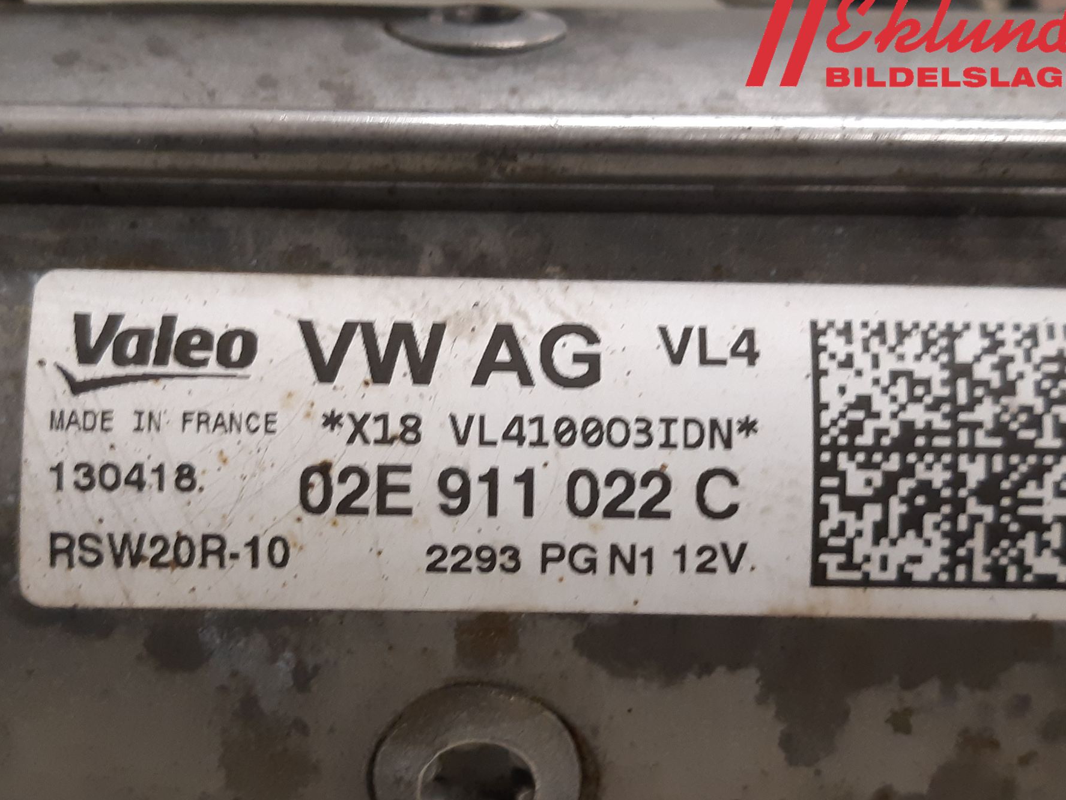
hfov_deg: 59.9
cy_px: 447
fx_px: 924
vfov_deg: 46.7
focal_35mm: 30
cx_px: 499
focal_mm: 3.93
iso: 160
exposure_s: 1/50
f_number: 1.7
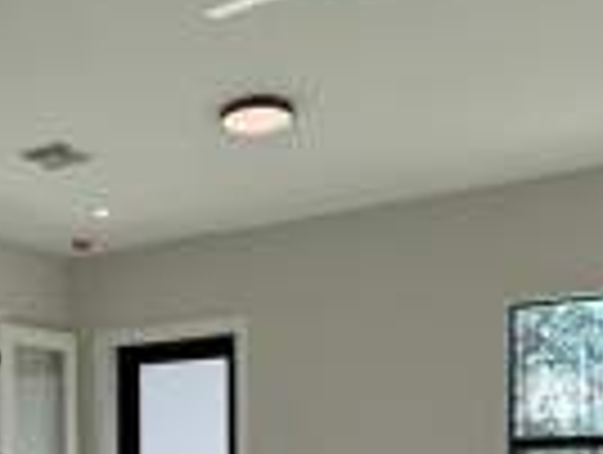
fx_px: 873
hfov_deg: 36.0
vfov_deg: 27.0
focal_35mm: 50
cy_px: 490
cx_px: 72
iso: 64
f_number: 2.2
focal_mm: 2.22
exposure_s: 1/664
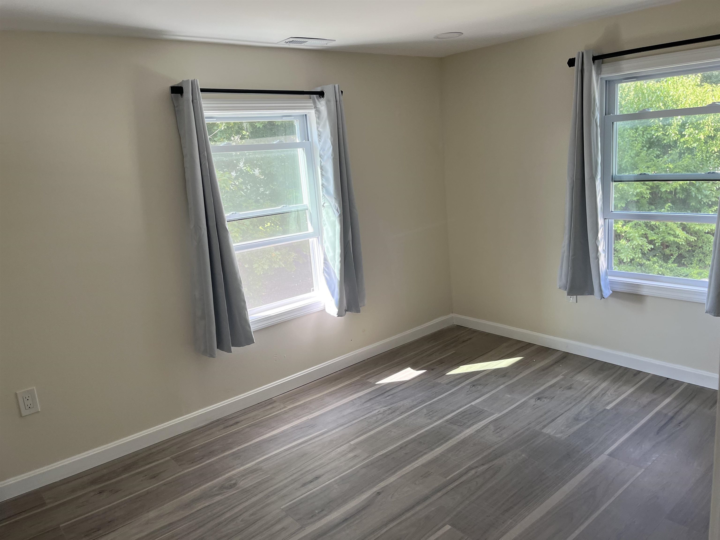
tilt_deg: -11.4
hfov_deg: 67.3
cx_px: 360
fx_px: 541
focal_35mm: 26
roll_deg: +4.9
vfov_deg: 53.1
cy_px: 270
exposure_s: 1/167
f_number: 1.6
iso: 64
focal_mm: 5.1
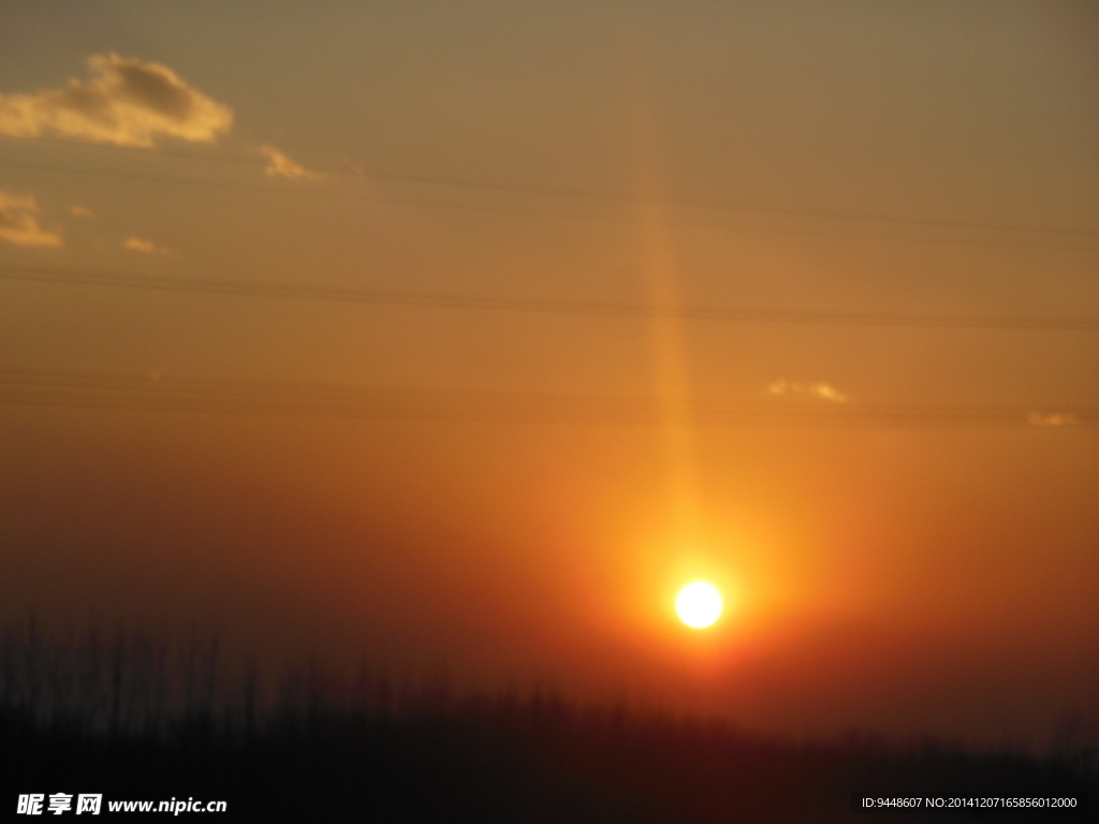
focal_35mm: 127
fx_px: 4032
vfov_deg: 11.7
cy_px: 412
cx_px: 550
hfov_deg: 15.5
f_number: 5
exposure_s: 1/1250
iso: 125
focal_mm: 22.6
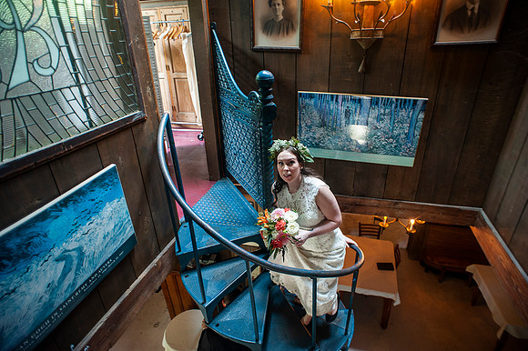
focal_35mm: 20
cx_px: 264
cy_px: 176
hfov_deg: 84.0
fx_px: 293
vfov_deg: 61.9
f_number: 2.8
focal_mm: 20
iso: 1000
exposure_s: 1/60
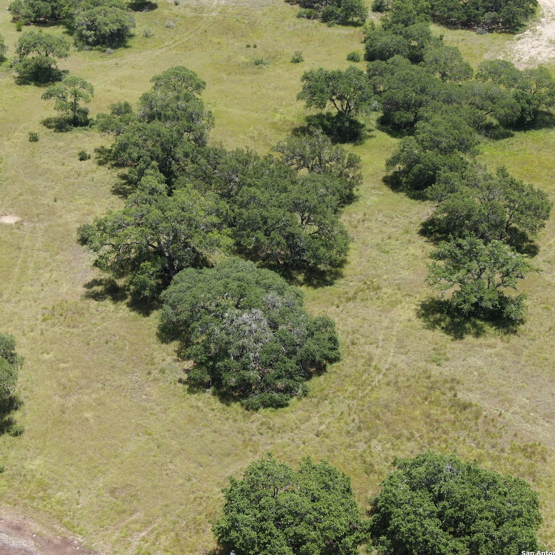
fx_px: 1034
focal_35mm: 57
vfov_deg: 30.0
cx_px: 261
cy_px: 278
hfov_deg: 30.0
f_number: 3.8
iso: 110
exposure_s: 1/400
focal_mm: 8.6
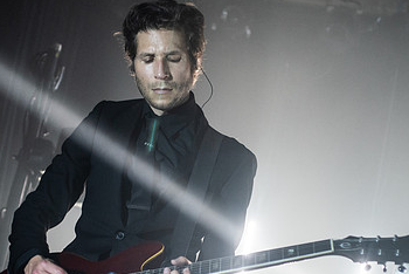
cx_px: 196
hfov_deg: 21.2
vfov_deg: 14.3
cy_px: 186
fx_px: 1092
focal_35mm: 96
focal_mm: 58
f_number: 3.2
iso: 3200
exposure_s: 1/160
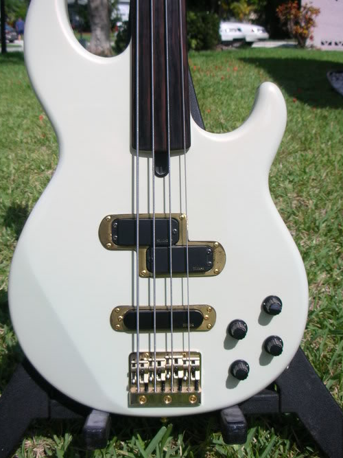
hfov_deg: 34.3
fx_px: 555
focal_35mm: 42
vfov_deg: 44.7
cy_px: 198
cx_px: 158
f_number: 8.5
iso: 50
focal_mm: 5.8
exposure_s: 1/134
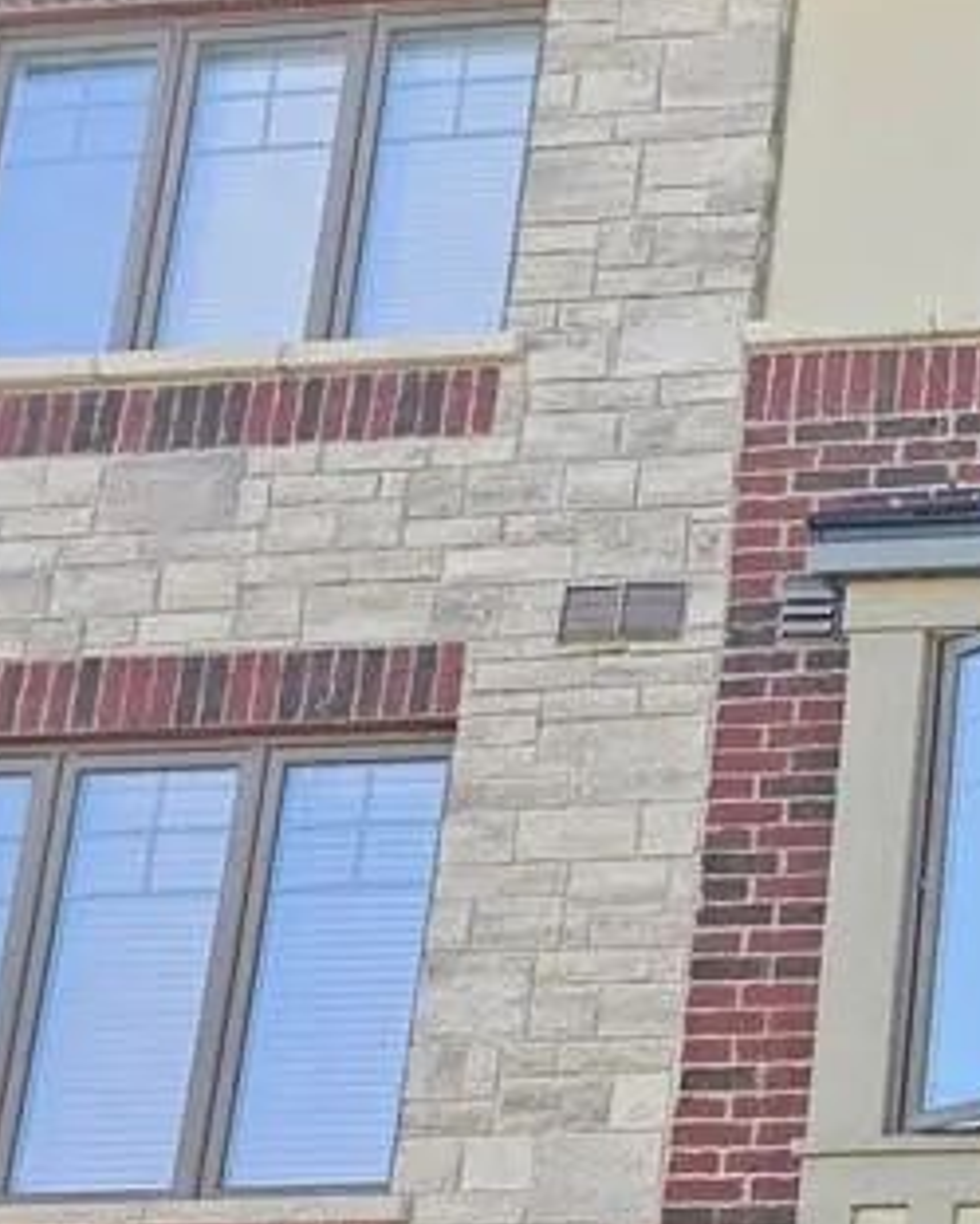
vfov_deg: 24.0
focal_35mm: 74
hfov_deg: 16.3
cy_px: 1366
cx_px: 1921
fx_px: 2682
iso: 32
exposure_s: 1/180
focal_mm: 6.3
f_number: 1.7
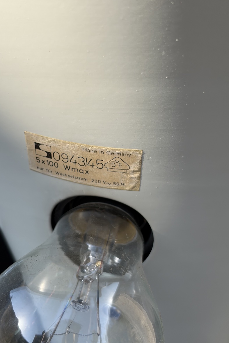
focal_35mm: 55
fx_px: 525
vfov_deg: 36.2
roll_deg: -0.1
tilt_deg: -18.1
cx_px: 103
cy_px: 170
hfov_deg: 24.6
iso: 32
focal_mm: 5.96
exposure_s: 1/801
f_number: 1.6
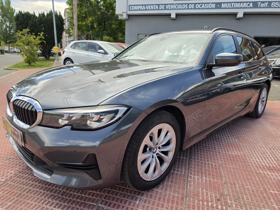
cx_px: 140
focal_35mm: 23
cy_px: 105
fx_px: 186
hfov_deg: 73.9
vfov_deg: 58.9
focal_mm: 6.5
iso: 64
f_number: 1.4
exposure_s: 1/2192
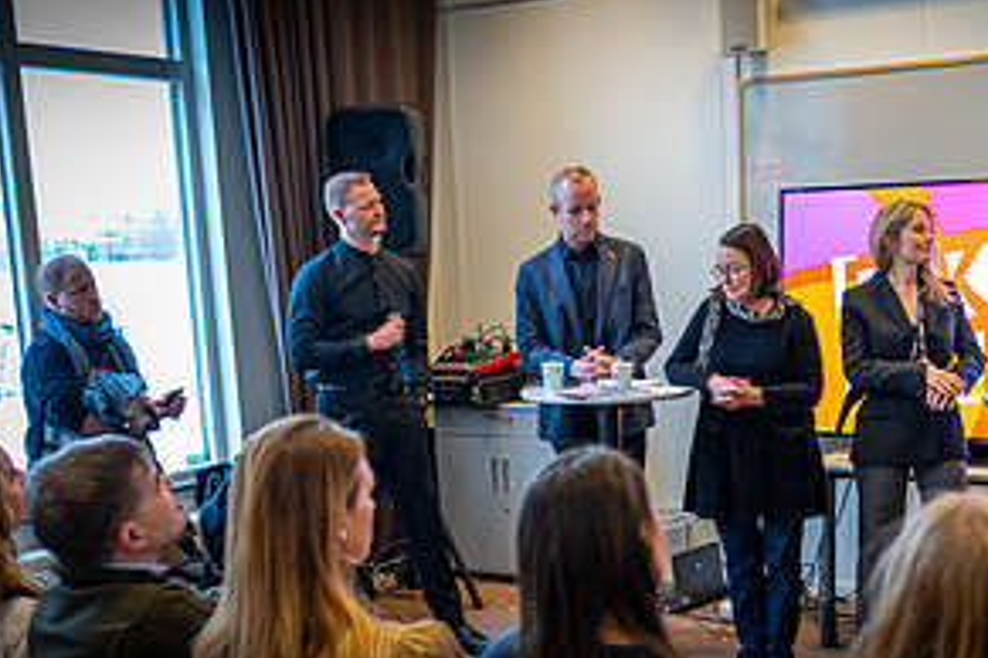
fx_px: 1372
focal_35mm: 50
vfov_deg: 26.7
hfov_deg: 39.3
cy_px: 487
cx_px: 625
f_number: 1.8
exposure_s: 1/200
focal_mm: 24
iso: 1000
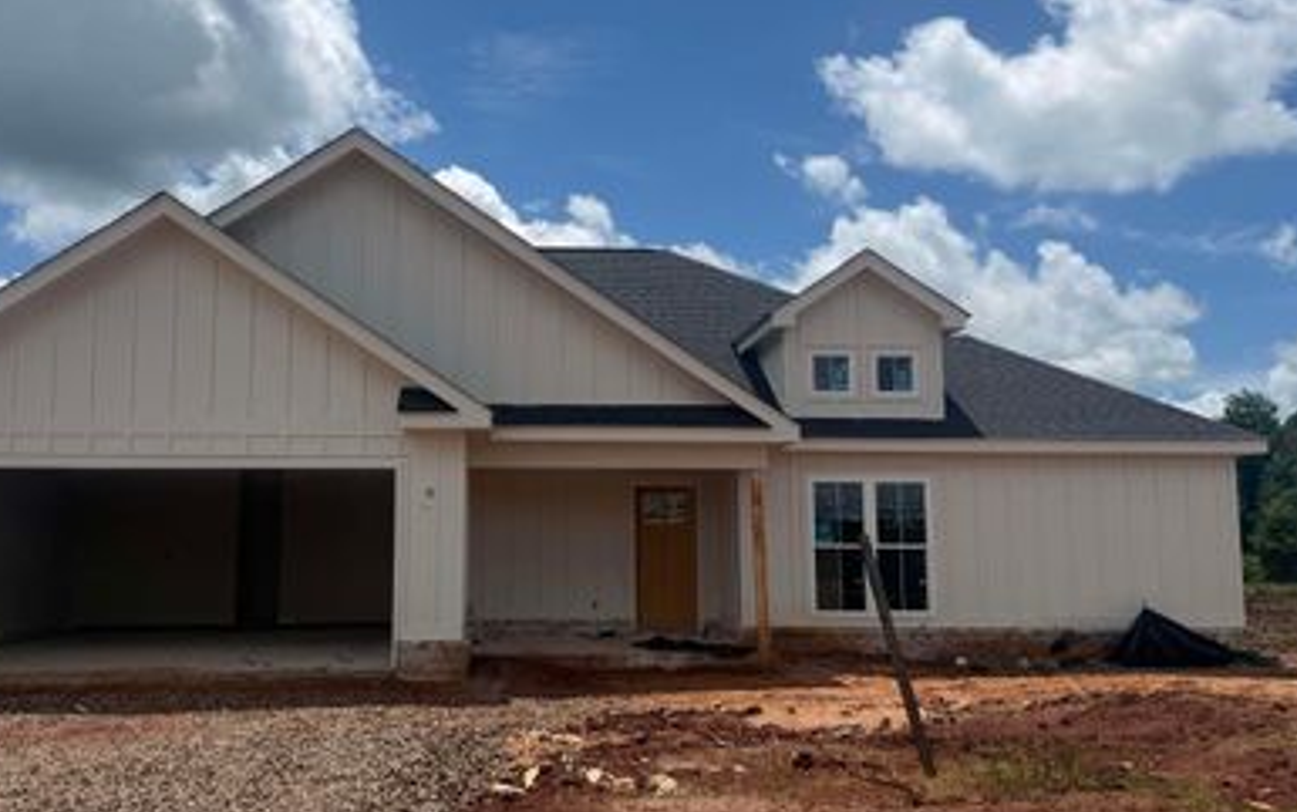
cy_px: 409
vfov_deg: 38.4
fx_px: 1167
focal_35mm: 33
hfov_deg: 58.0
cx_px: 576
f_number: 1.78
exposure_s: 1/9091
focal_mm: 6.76
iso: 80
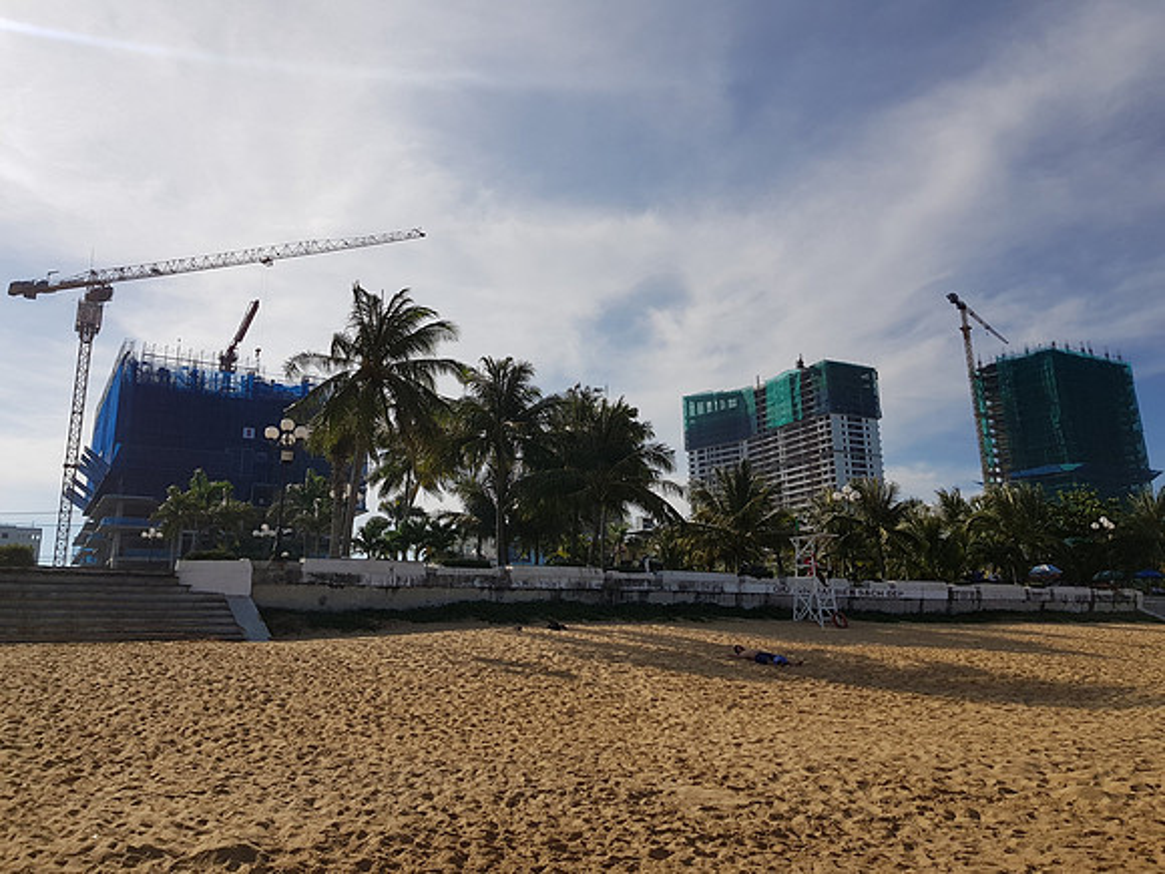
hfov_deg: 67.3
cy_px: 437
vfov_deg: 53.1
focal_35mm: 26
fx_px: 875
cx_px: 582
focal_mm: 4.2
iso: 40
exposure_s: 1/5168
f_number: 1.7
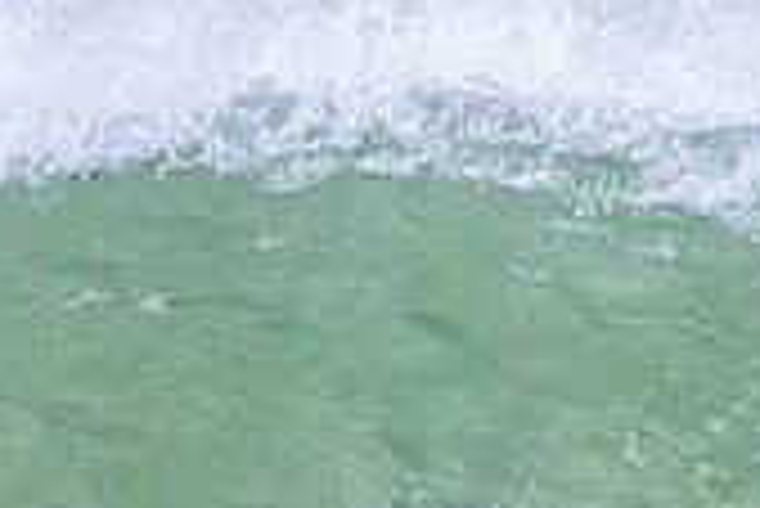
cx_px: 688
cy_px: 618
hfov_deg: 0.8
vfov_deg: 0.5
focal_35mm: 2740
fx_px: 57893
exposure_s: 1/3200
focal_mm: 800
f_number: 11
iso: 7200
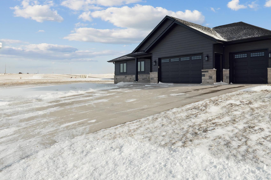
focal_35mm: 29
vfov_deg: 44.8
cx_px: 194
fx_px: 218
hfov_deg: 61.1
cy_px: 77
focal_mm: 16
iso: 400
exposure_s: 1/640
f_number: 16
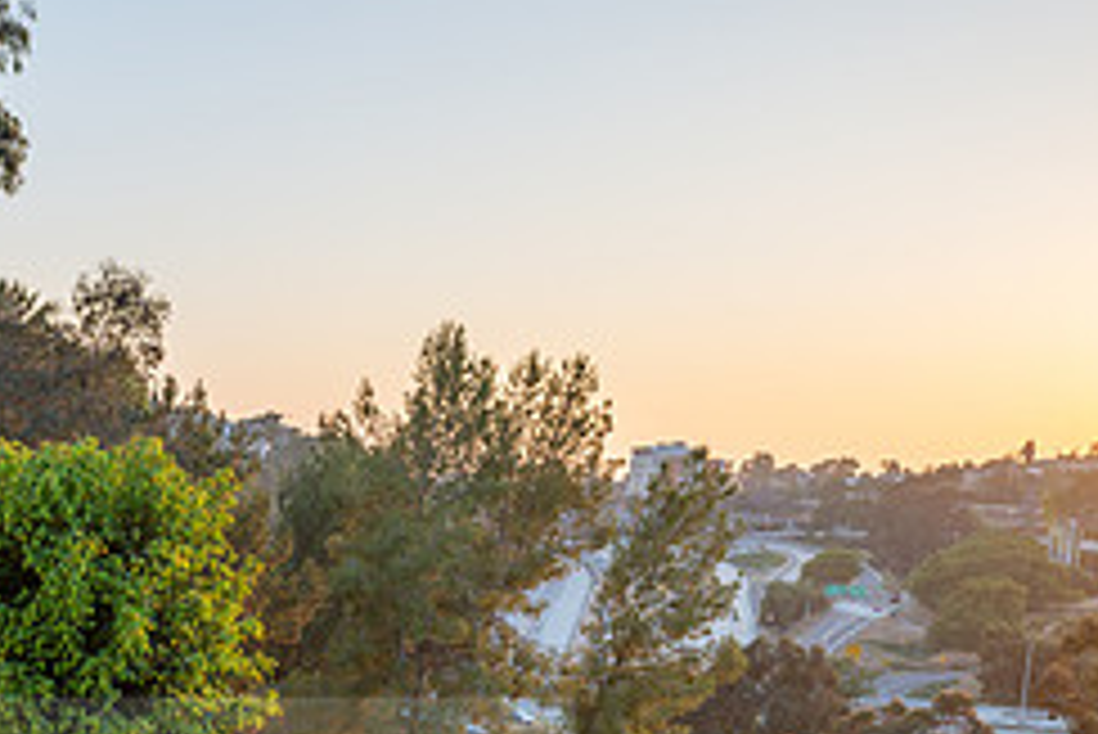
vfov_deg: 22.5
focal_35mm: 57
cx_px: 194
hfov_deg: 33.8
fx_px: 1739
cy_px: 804
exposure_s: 1/160
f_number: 3.5
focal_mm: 24
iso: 64
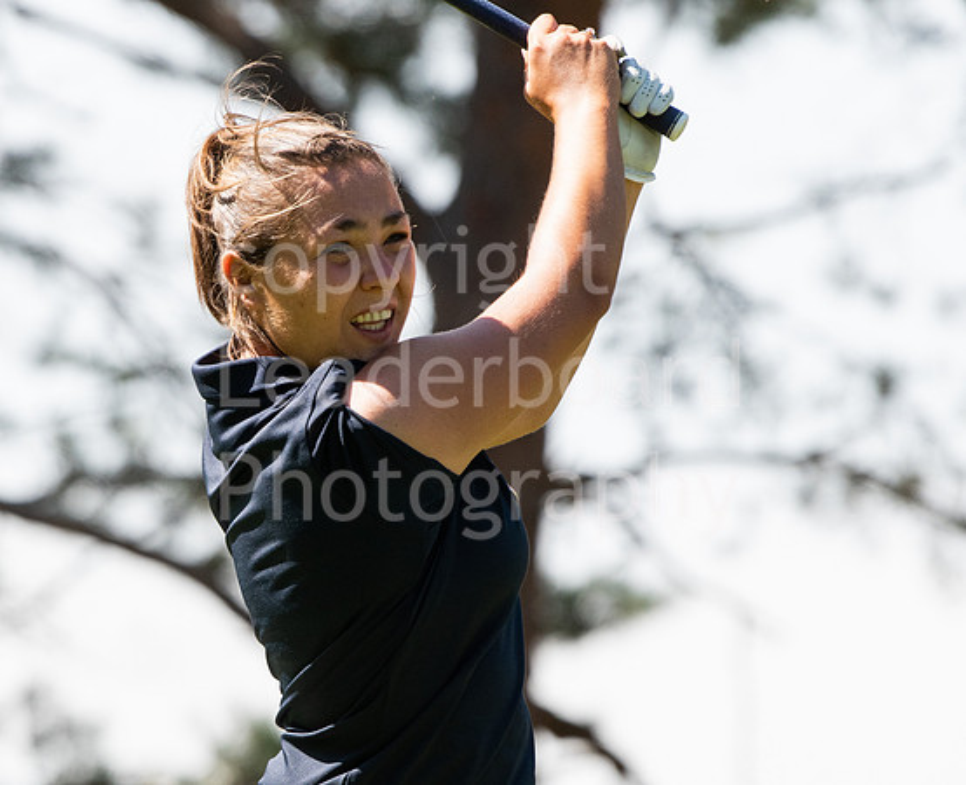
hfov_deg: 2.7
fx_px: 20140
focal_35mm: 700
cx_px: 255
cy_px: 474
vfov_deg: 2.2
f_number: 6.3
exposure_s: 1/1000
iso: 640
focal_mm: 340
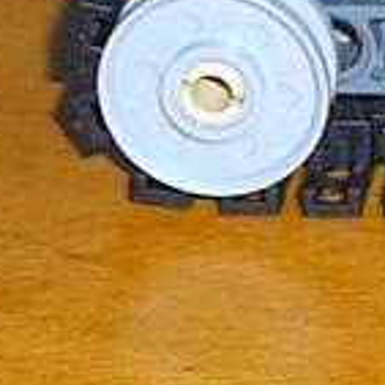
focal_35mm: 380
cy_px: -206
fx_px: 4782
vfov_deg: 4.6
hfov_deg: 4.5
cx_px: 816
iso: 80
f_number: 3.5
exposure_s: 1/30
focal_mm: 8.7
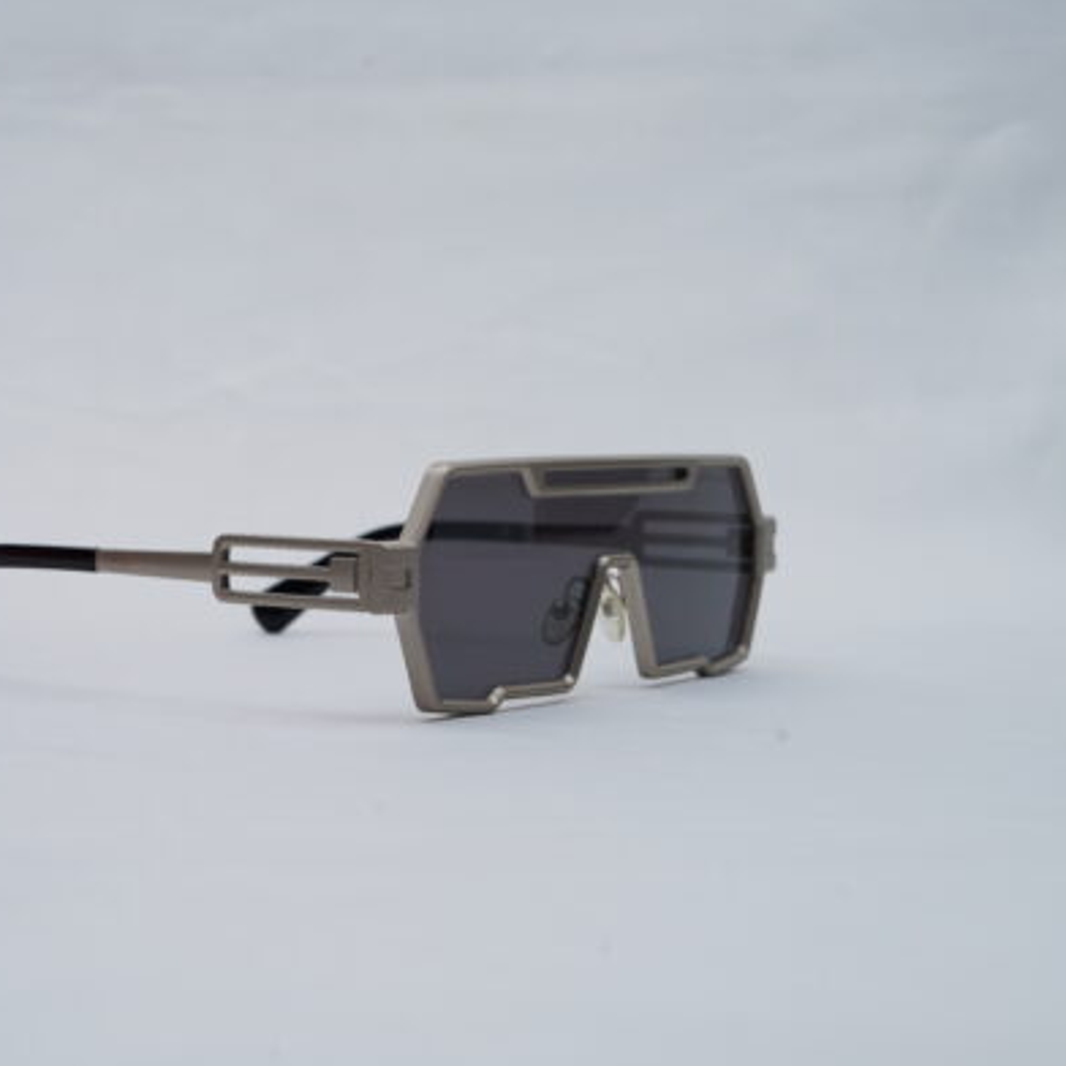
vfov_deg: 26.5
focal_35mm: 65
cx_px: 432
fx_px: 2265
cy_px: 533
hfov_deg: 26.4
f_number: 9
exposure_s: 1/160
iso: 100
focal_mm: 50
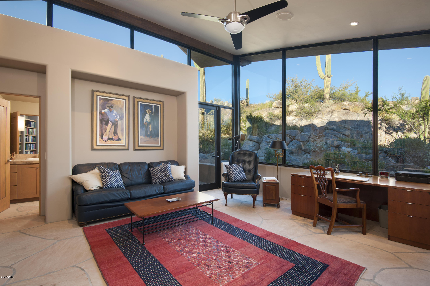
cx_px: 215
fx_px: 191
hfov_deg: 96.8
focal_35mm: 16
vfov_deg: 73.7
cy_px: 143
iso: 400
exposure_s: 1/15
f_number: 7.1
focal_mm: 16
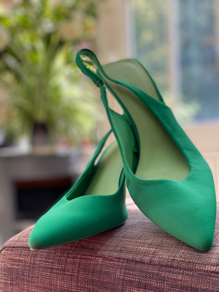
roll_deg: +2.9
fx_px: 439
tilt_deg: -0.2
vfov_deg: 36.8
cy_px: 146
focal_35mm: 52
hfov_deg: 28.0
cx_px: 110
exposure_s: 1/122
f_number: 2
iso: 32
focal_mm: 6
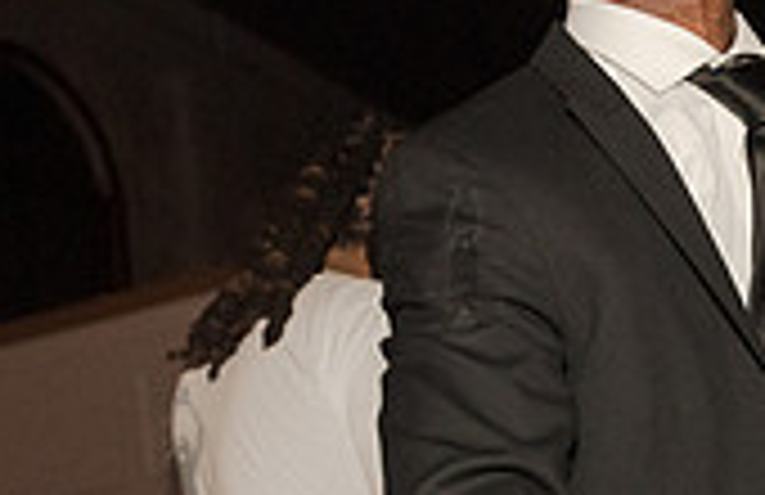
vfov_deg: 13.7
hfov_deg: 20.7
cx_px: 830
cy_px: 614
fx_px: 2001
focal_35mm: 95
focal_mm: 24
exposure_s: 1/250
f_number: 3.5
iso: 2000
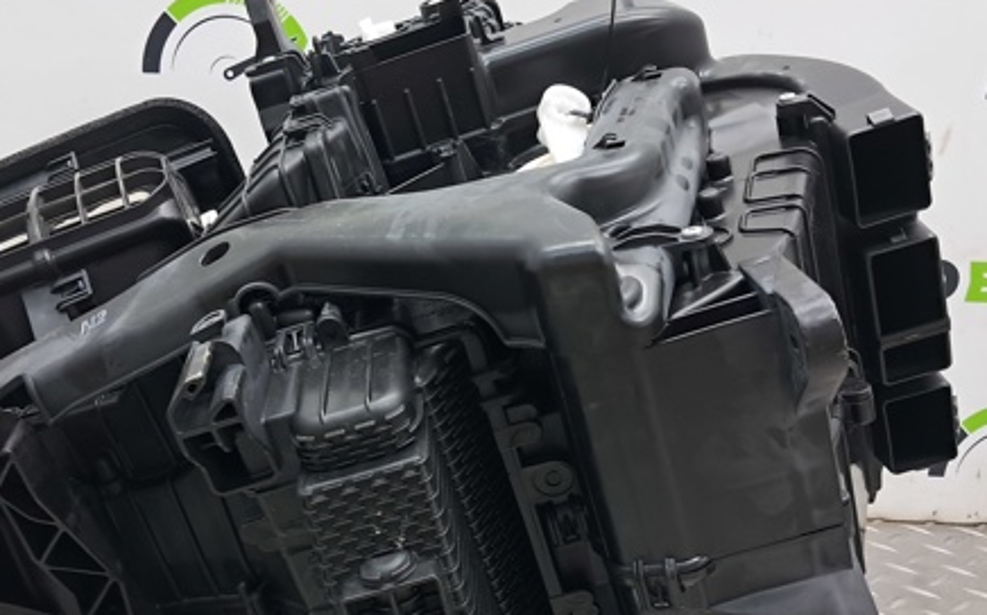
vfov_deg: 30.2
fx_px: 1129
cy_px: 435
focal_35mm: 42
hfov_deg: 47.2
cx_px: 446
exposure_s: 1/50
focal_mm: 4
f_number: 1.8
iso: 160
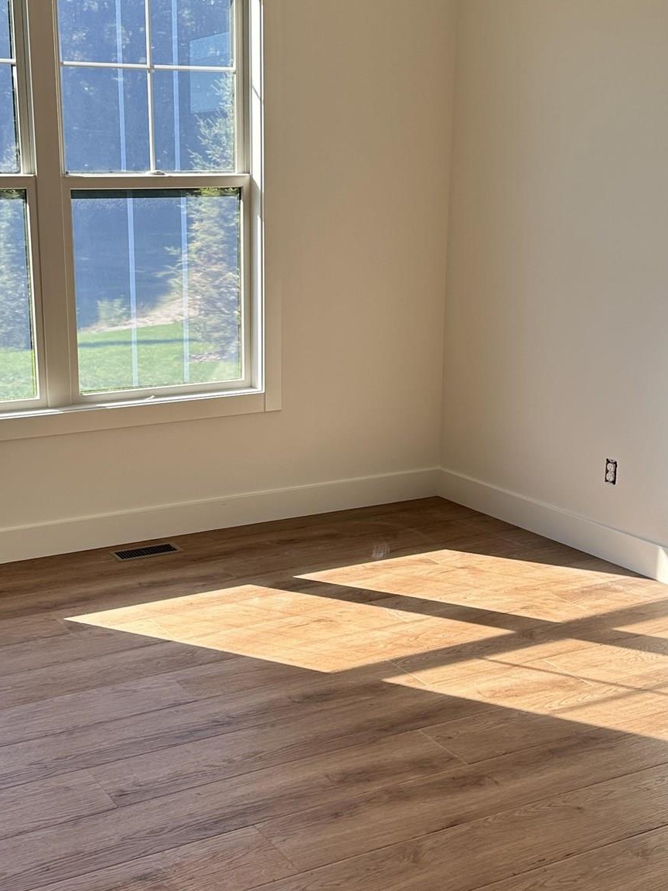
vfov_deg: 39.7
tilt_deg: -13.2
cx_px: 244
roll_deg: -0.5
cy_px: 452
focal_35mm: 48
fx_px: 1235
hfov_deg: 30.1
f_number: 1.78
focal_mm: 6.86
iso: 80
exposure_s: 1/962
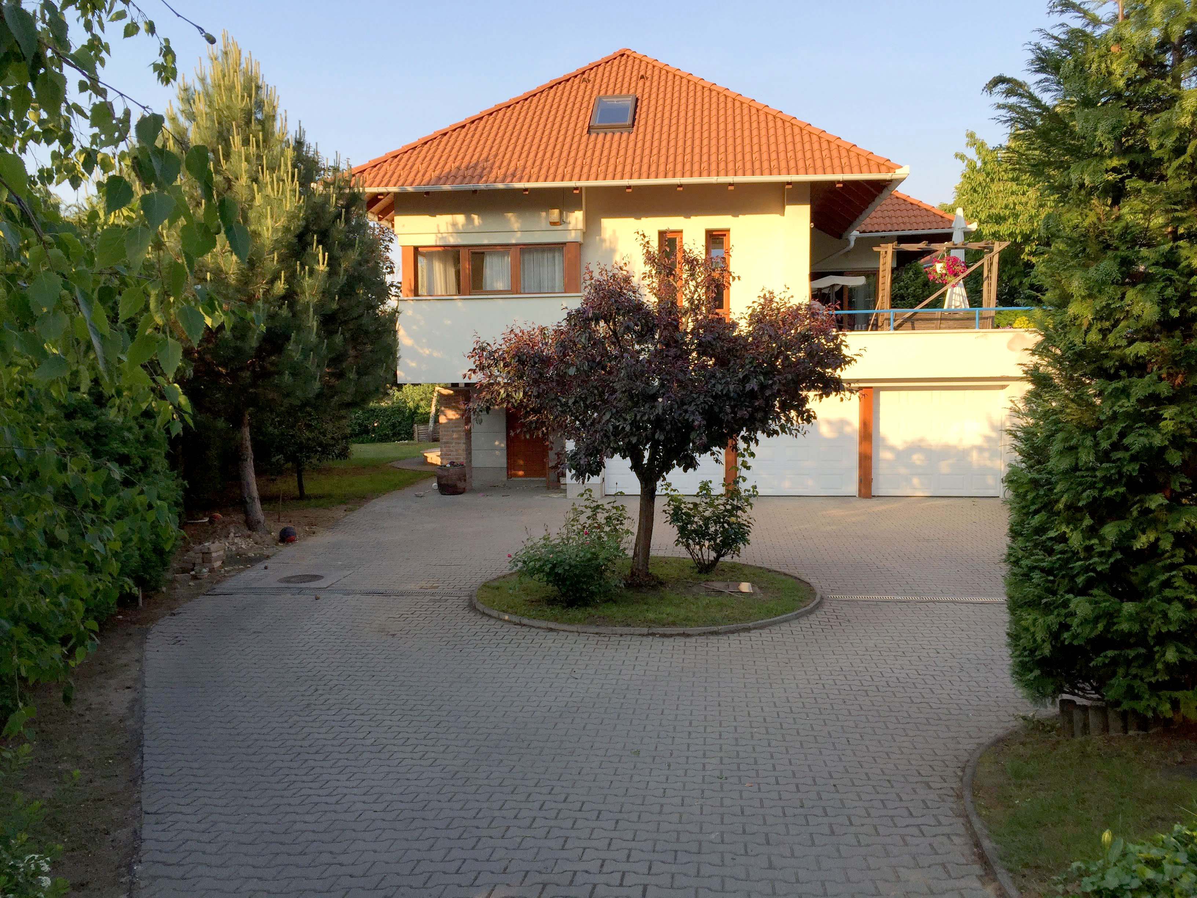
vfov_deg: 48.2
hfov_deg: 61.7
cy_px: 449
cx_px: 598
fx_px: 1003
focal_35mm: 29
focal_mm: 4.15
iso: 32
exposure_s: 1/494
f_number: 2.2
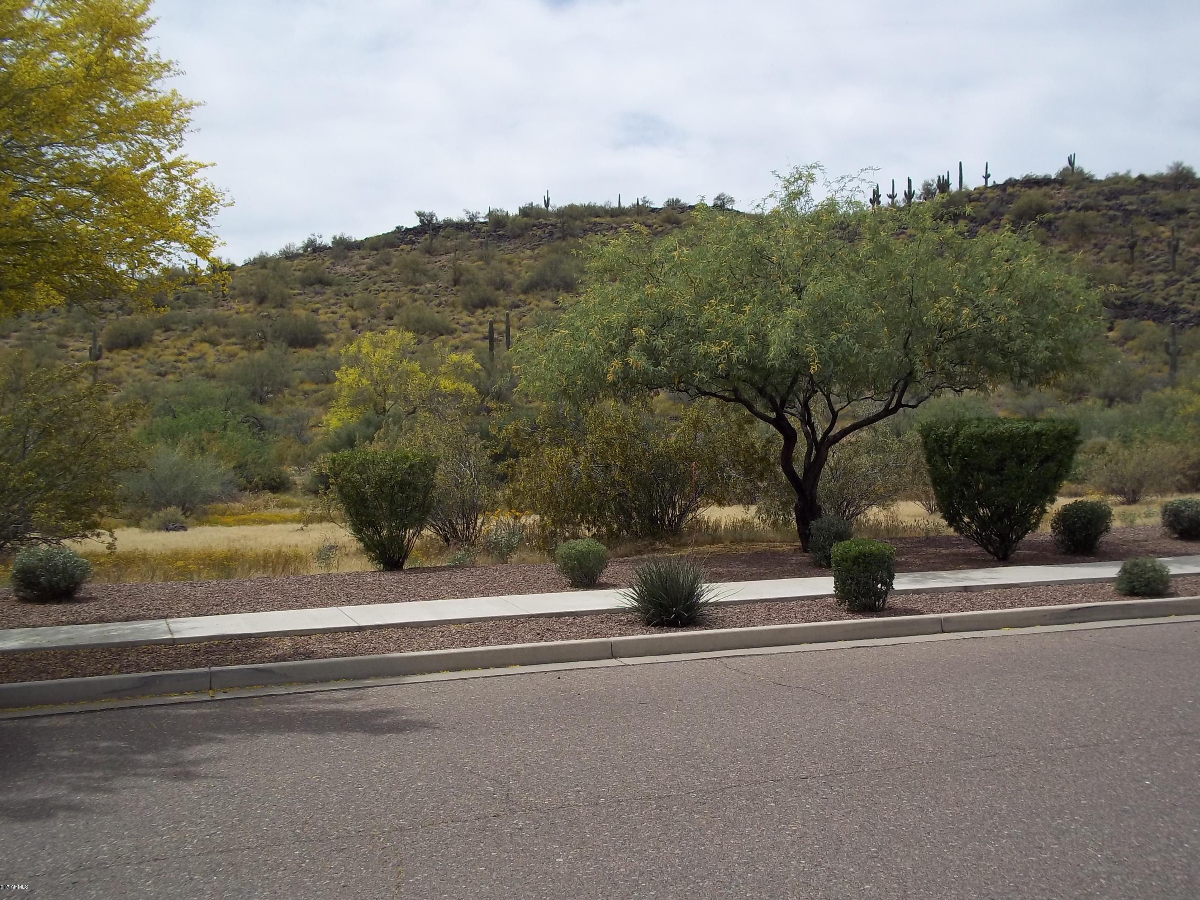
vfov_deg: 37.7
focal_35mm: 38
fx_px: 1317
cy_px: 442
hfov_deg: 49.0
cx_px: 628
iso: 80
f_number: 8
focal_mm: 6.5
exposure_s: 1/400
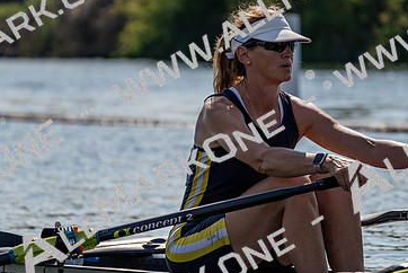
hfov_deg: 6.4
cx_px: 251
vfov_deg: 4.3
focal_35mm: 320
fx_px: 3629
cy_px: 107
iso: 100
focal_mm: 200
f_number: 5.6
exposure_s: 1/1600
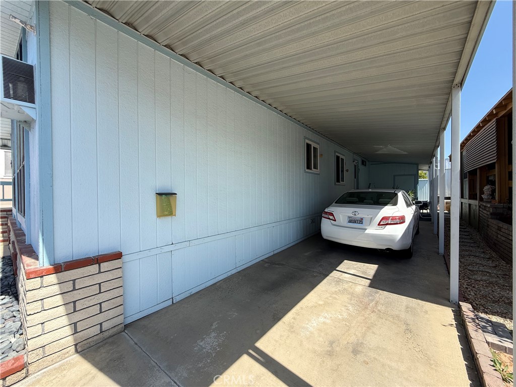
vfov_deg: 85.7
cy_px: 194
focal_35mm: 14
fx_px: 209
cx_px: 258
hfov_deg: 102.1
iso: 50
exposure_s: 1/760
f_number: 2.2
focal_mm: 2.22
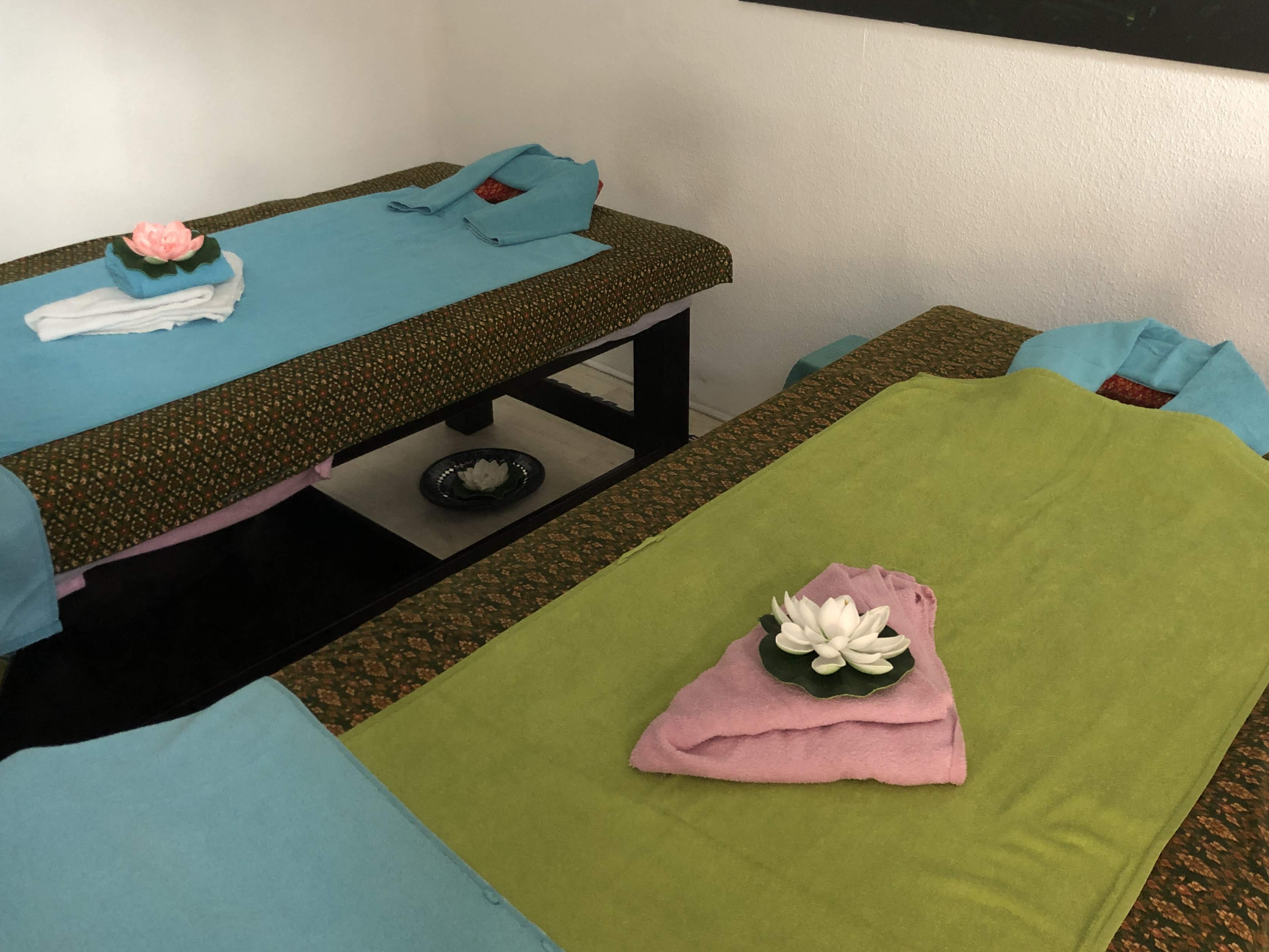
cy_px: 416
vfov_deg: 41.7
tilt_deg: -25.1
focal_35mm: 34
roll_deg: +0.0
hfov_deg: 53.8
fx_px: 1246
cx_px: 713
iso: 100
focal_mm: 4
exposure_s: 1/4
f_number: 1.8
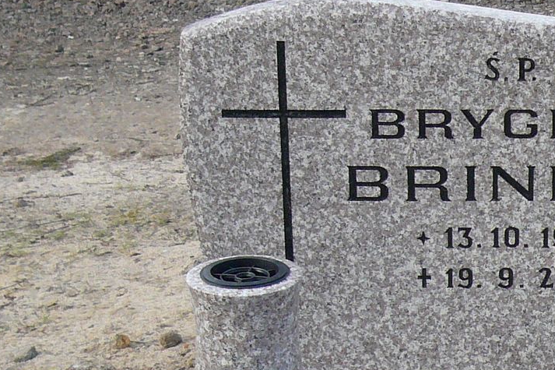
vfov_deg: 13.0
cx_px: 564
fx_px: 1618
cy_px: 192
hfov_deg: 18.9
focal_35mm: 105
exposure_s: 1/320
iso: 100
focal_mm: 5.2
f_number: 2.9
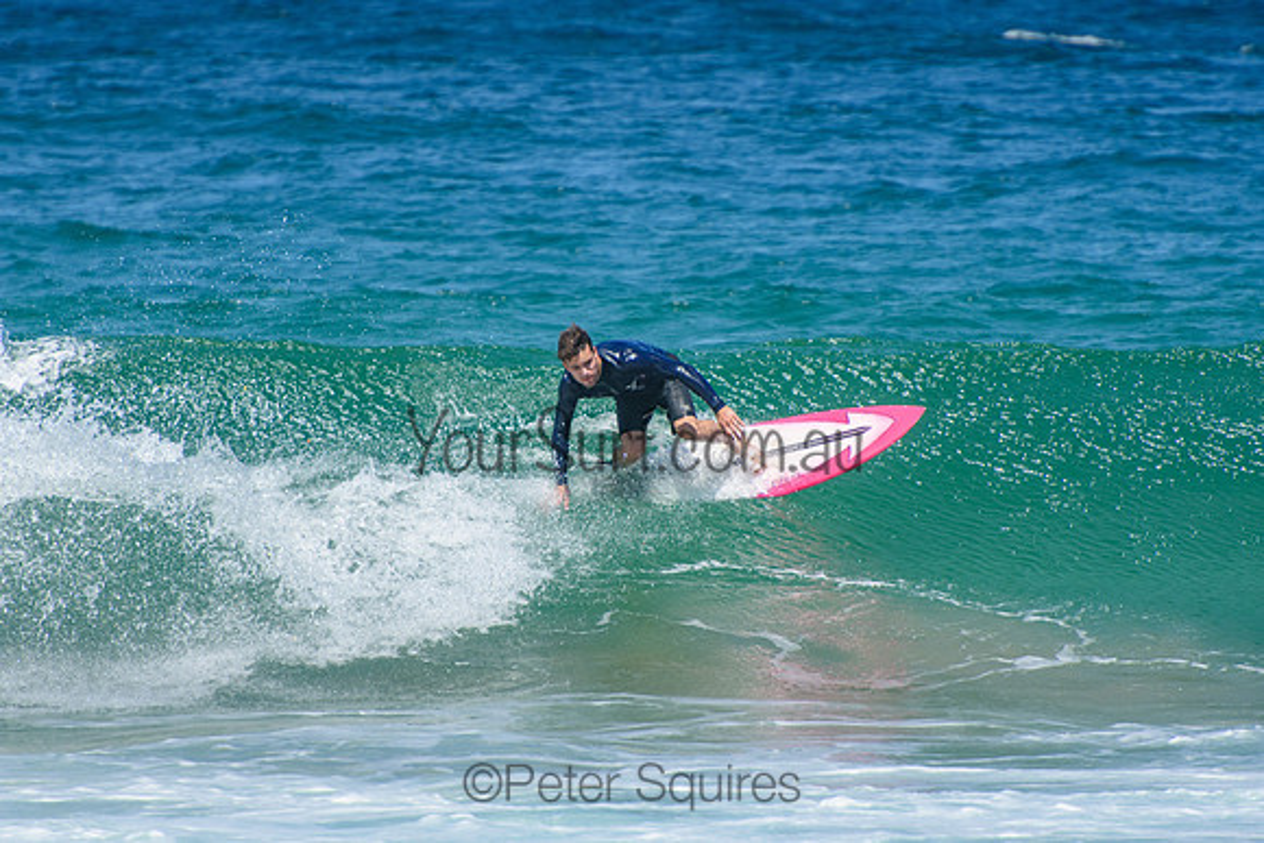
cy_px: 422
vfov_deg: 2.3
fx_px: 21071
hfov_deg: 3.4
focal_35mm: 600
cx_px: 632
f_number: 5.6
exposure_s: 1/2000
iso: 360
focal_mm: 400
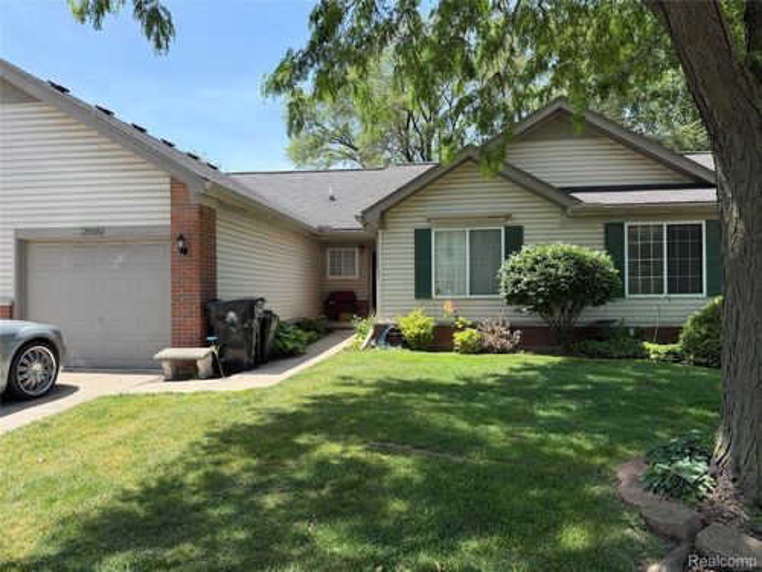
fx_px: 528
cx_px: 381
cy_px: 286
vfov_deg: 56.8
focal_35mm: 24
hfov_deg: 71.6
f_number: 1.78
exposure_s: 1/2000
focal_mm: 6.76
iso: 100
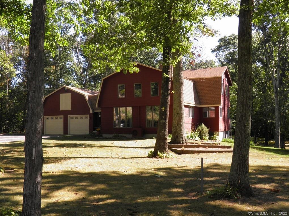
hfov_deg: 47.9
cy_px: 108
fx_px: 326
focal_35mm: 39
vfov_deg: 36.8
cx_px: 144
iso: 50
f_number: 5.7
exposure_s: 1/60
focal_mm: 7.1
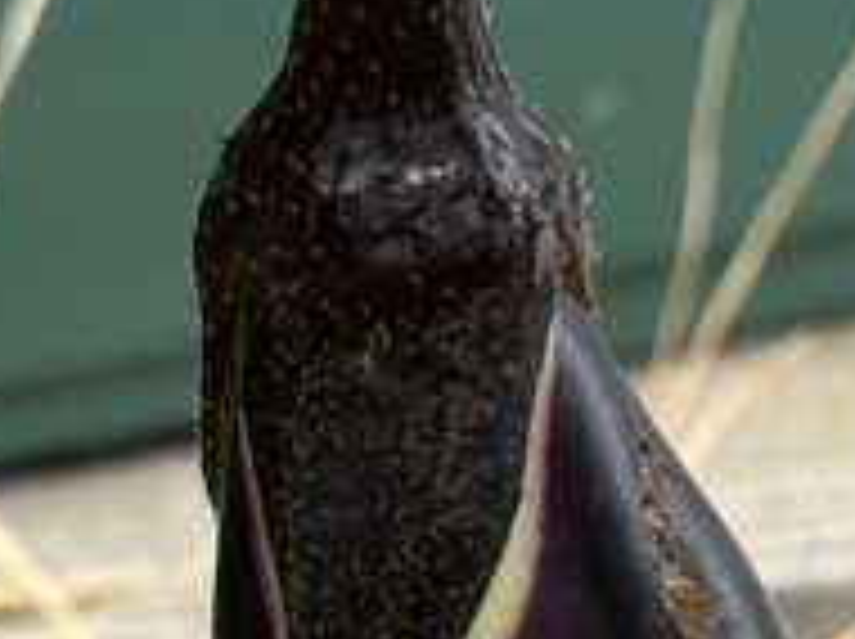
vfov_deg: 10.5
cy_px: 860
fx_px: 3380
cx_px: 418
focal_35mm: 137
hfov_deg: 14.4
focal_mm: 5.96
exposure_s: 1/675
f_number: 1.6
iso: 50
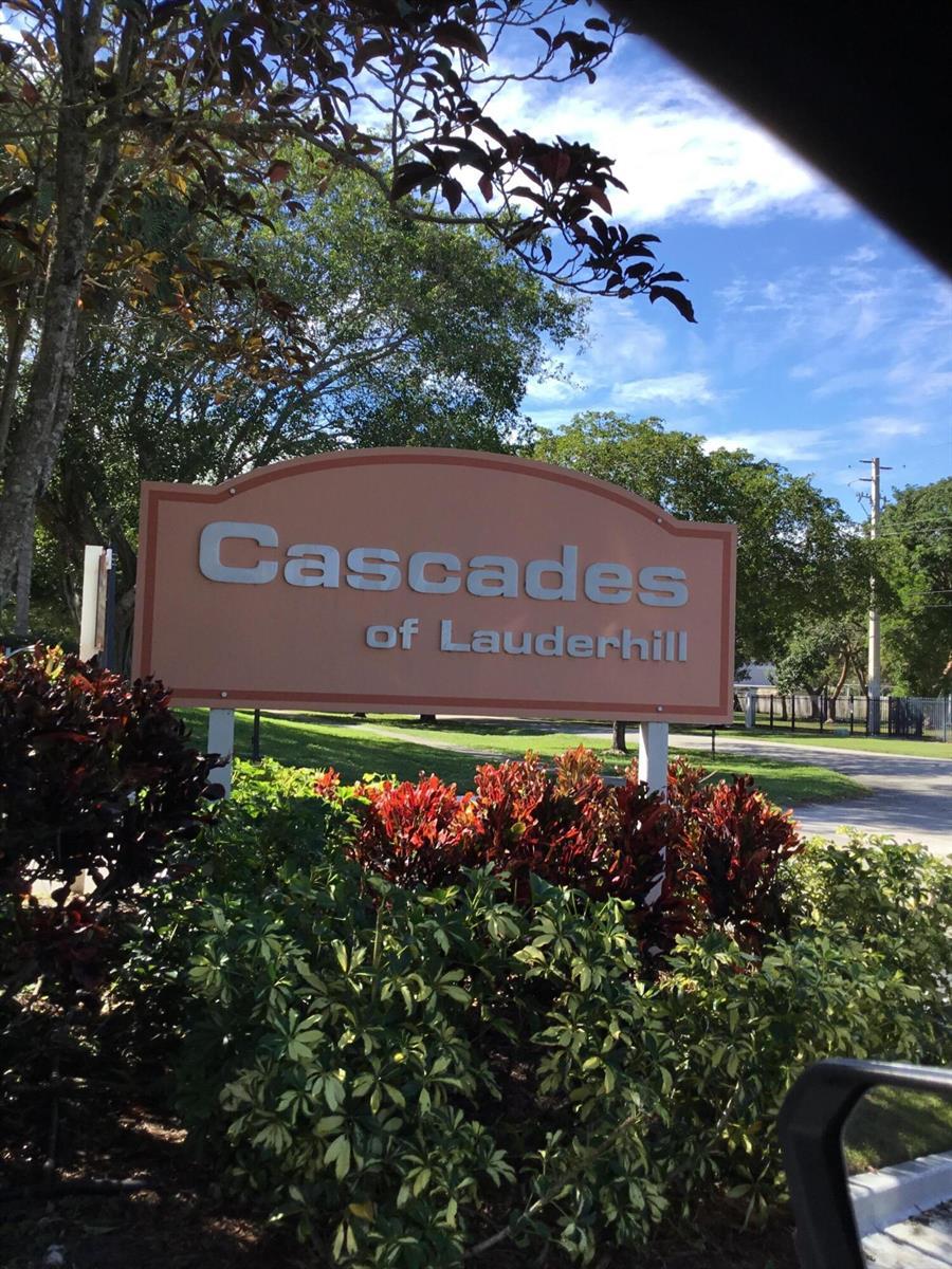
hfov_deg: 45.4
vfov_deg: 58.4
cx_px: 476
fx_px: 1137
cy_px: 634
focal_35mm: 31
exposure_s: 1/608
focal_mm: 3.3
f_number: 2.4
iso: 25
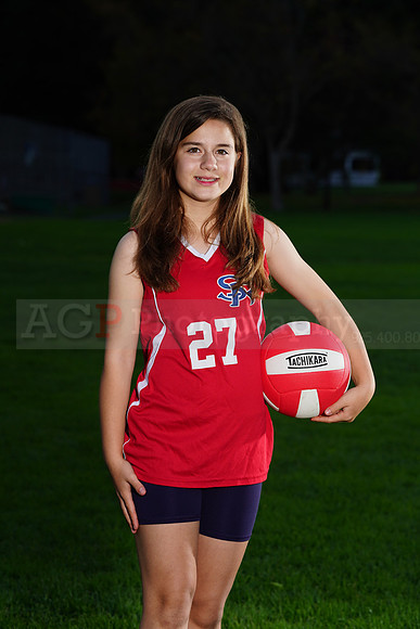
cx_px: 210
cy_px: 314
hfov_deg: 8.6
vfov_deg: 12.8
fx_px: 2798
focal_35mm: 160
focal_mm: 160
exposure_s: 1/250
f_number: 9
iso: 200
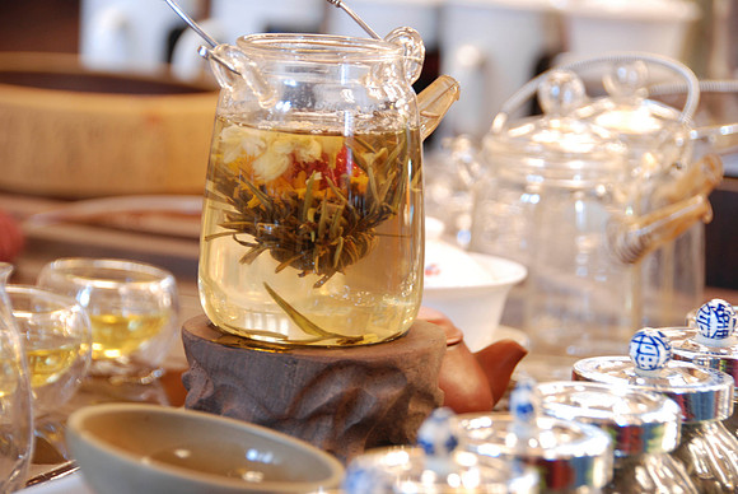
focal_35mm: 158
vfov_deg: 8.7
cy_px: 247
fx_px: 3232
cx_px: 369
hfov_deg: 13.0
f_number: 5.6
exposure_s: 1/2.5
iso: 250
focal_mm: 105
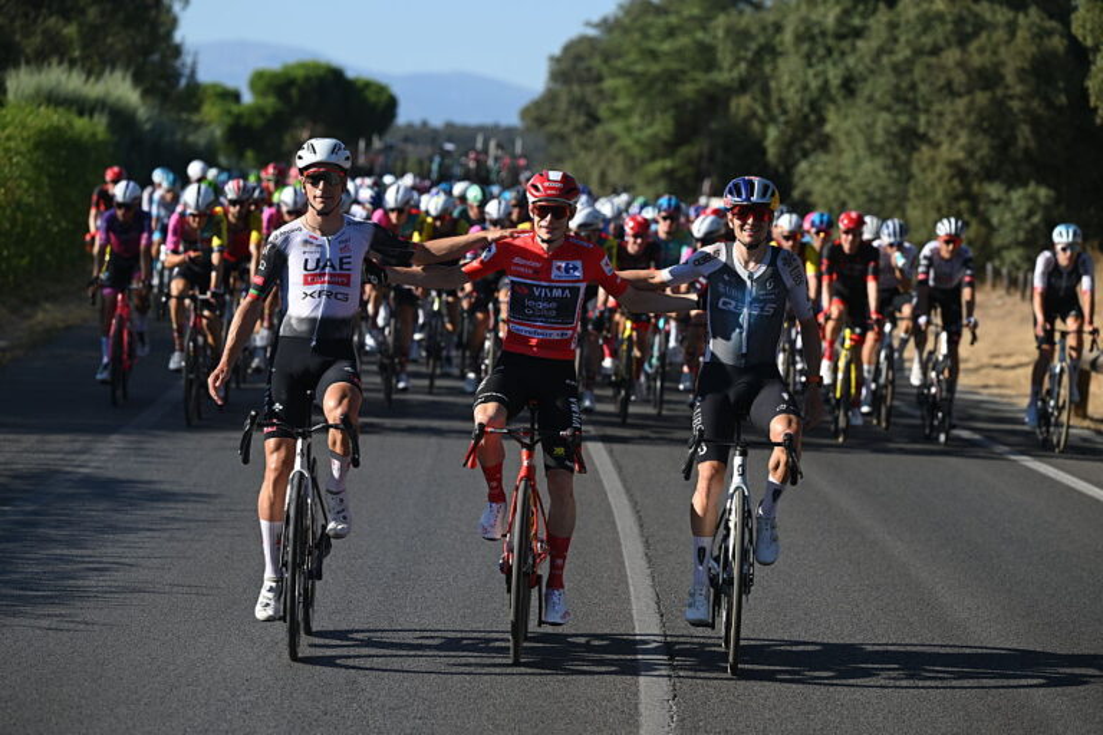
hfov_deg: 14.7
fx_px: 4289
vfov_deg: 9.8
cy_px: 368
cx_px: 552
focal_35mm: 140
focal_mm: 140
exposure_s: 1/1600
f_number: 4.5
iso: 200
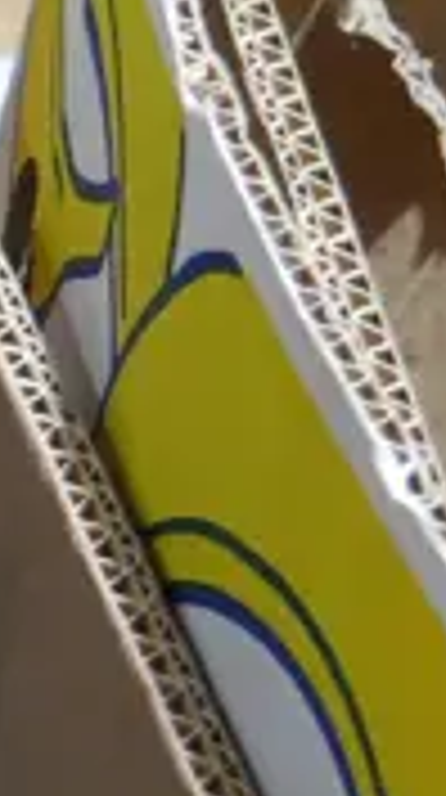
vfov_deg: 7.7
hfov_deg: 3.9
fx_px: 5870
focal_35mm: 278
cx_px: -1847
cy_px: 897
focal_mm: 22
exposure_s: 1/60
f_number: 4.7
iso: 1000
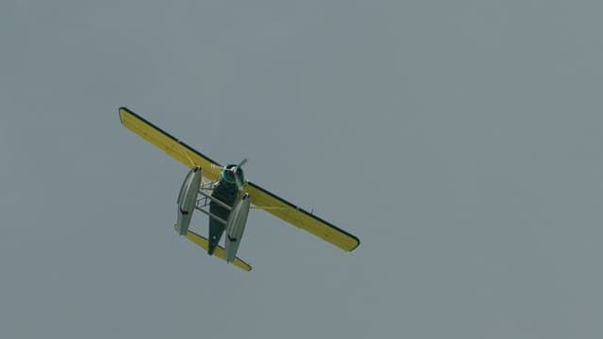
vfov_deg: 10.9
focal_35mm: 111
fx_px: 1775
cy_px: 149
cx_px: 302
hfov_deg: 19.3
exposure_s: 1/1000
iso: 100
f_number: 4
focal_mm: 70
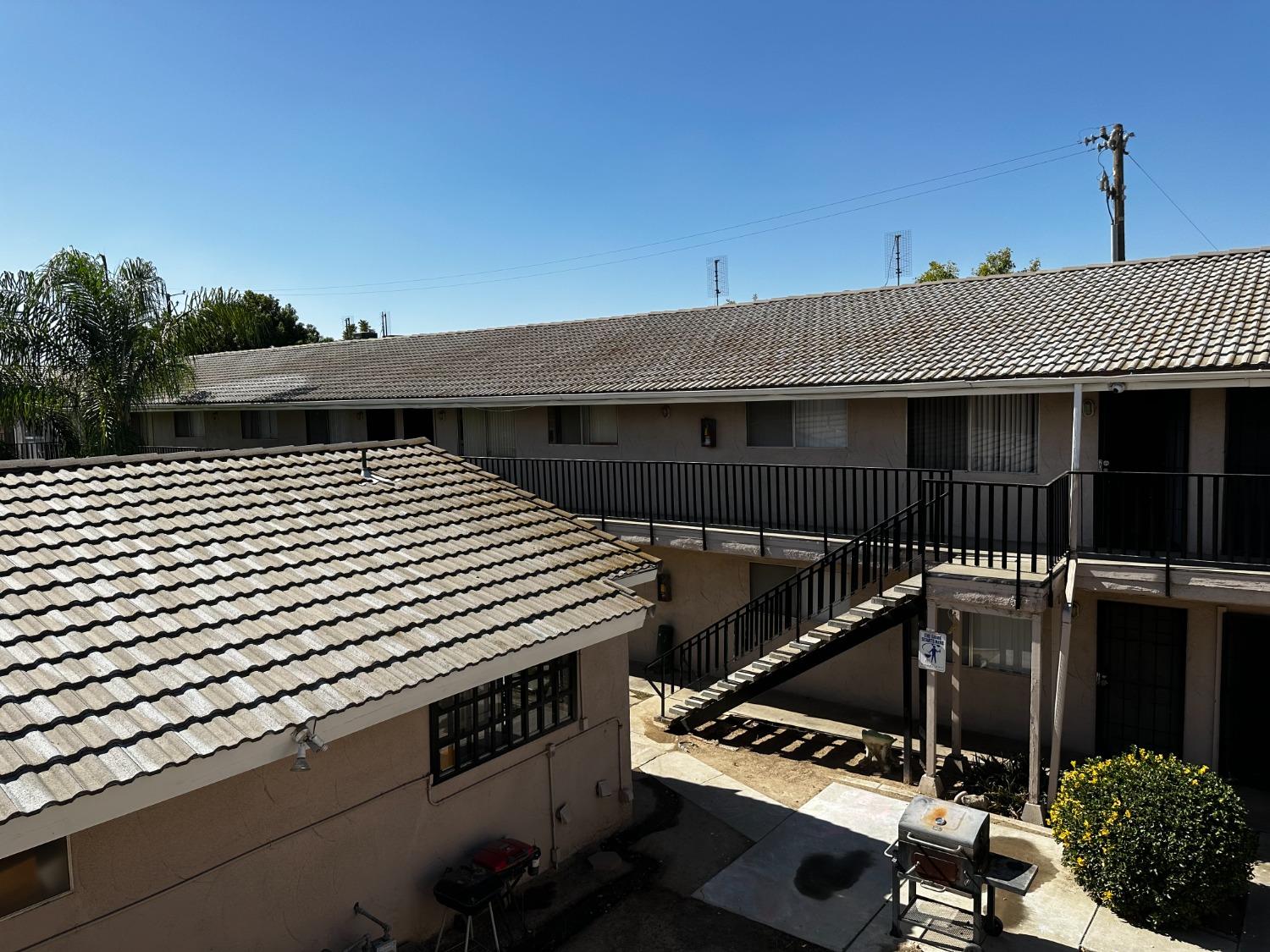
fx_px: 881
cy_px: 476
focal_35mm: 24
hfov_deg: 71.6
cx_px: 635
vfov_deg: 56.8
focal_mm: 6.86
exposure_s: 1/4545
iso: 80
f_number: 1.78
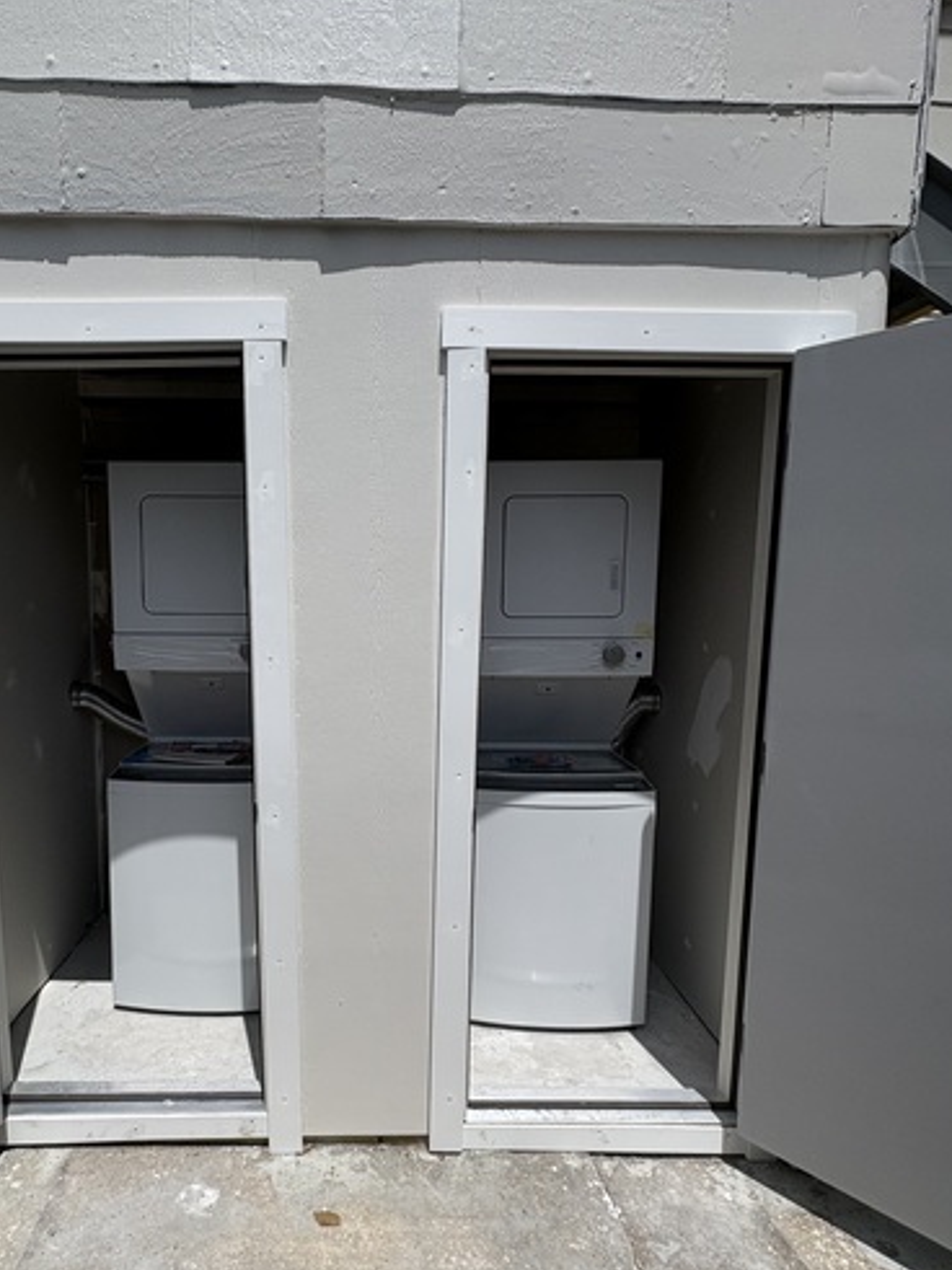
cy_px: 669
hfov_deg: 67.6
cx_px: 354
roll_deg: -1.2
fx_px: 697
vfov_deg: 84.6
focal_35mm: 19
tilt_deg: -5.5
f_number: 2.2
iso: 50
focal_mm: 2.22
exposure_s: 1/5650
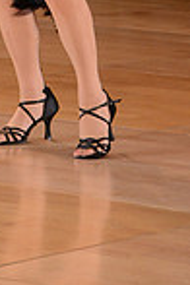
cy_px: -233
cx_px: -135
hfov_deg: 3.2
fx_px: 3436
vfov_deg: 4.7
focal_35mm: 434
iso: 1250
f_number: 5.6
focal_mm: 110
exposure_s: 1/200
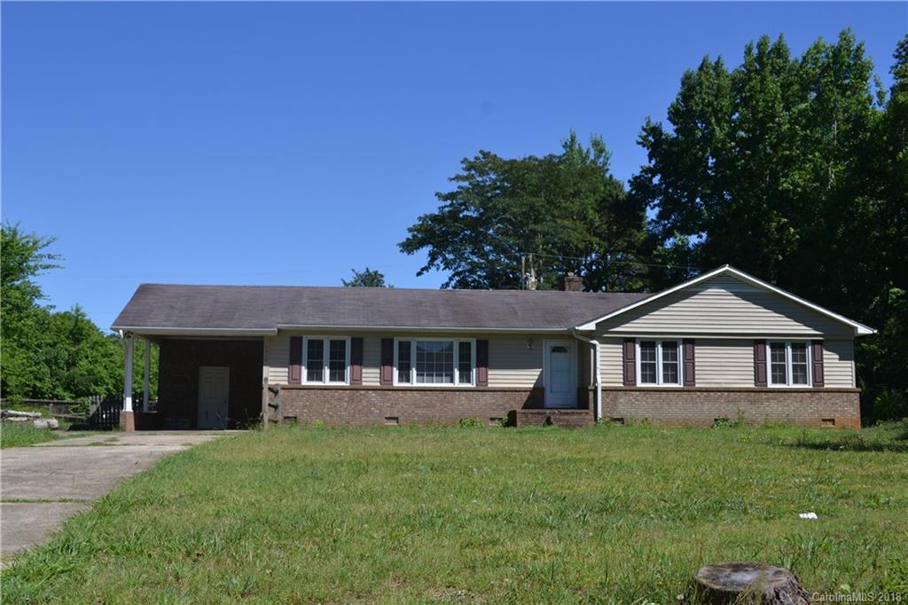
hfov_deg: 49.6
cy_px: 302
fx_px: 983
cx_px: 454
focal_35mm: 39
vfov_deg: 34.2
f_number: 7.1
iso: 100
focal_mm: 26
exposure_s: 1/200
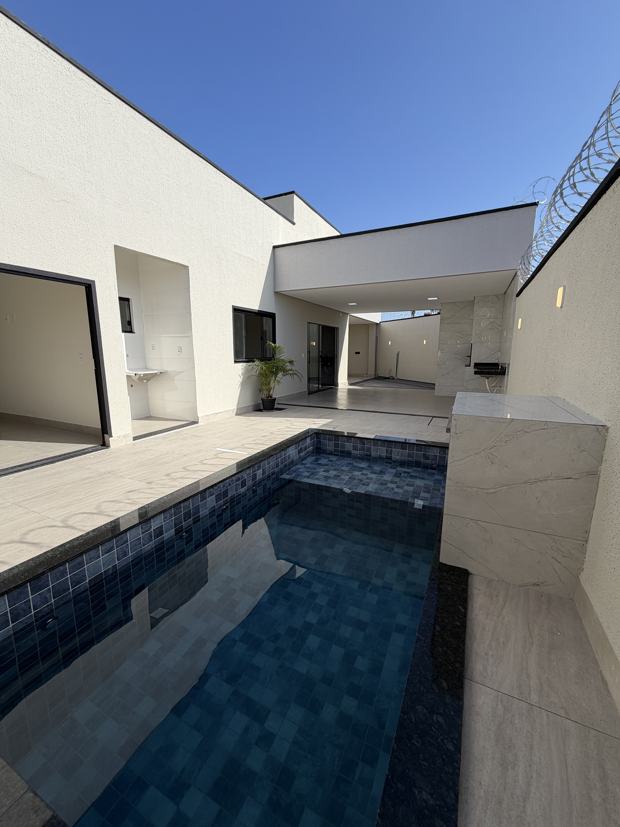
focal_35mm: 14
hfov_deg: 85.7
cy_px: 414
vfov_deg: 102.1
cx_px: 310
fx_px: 334
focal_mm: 2.22
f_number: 2.2
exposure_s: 1/820
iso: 20
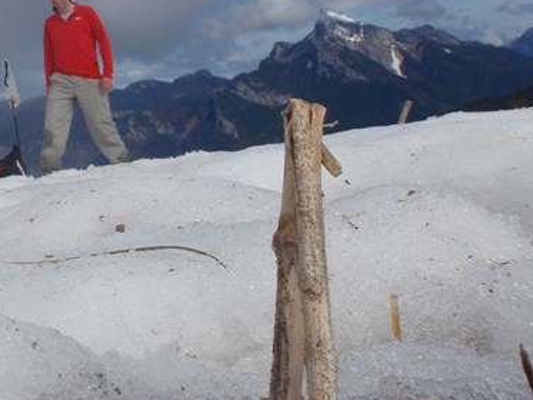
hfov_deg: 29.6
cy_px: 69
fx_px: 924
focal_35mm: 60
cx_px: -26
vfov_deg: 24.0
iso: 64
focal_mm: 5
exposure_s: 1/1000
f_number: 5
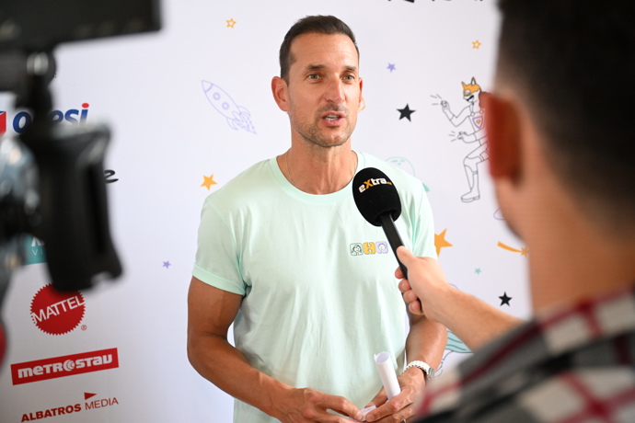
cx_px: 318
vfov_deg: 31.9
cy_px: 212
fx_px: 741
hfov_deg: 46.4
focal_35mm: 42
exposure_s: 1/800
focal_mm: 42
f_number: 2.8
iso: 4000
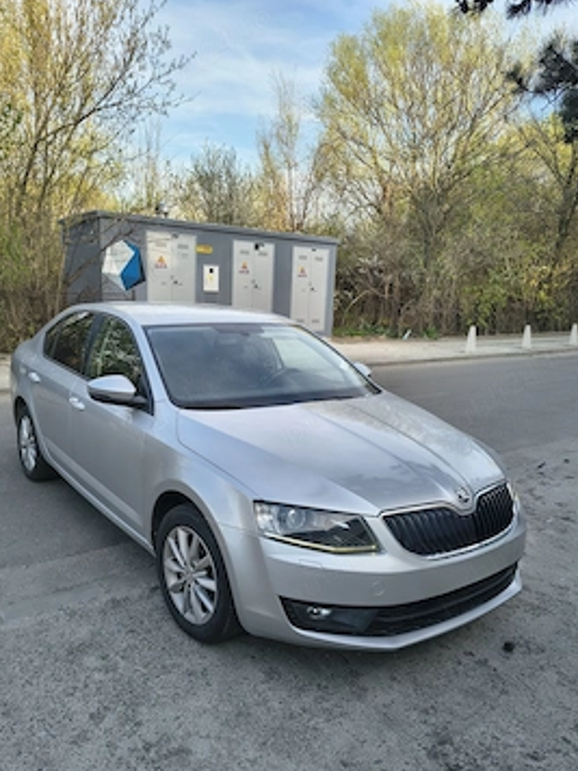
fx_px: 601
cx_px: 277
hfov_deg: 51.3
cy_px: 427
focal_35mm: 27
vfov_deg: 65.2
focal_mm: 5.56
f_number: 1.8
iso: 101
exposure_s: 1/568
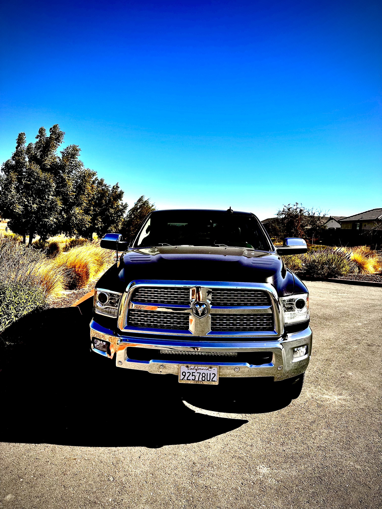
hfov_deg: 56.8
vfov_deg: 71.6
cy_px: 254
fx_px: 353
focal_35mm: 24
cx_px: 191
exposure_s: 1/3597
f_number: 1.78
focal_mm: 6.86
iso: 80
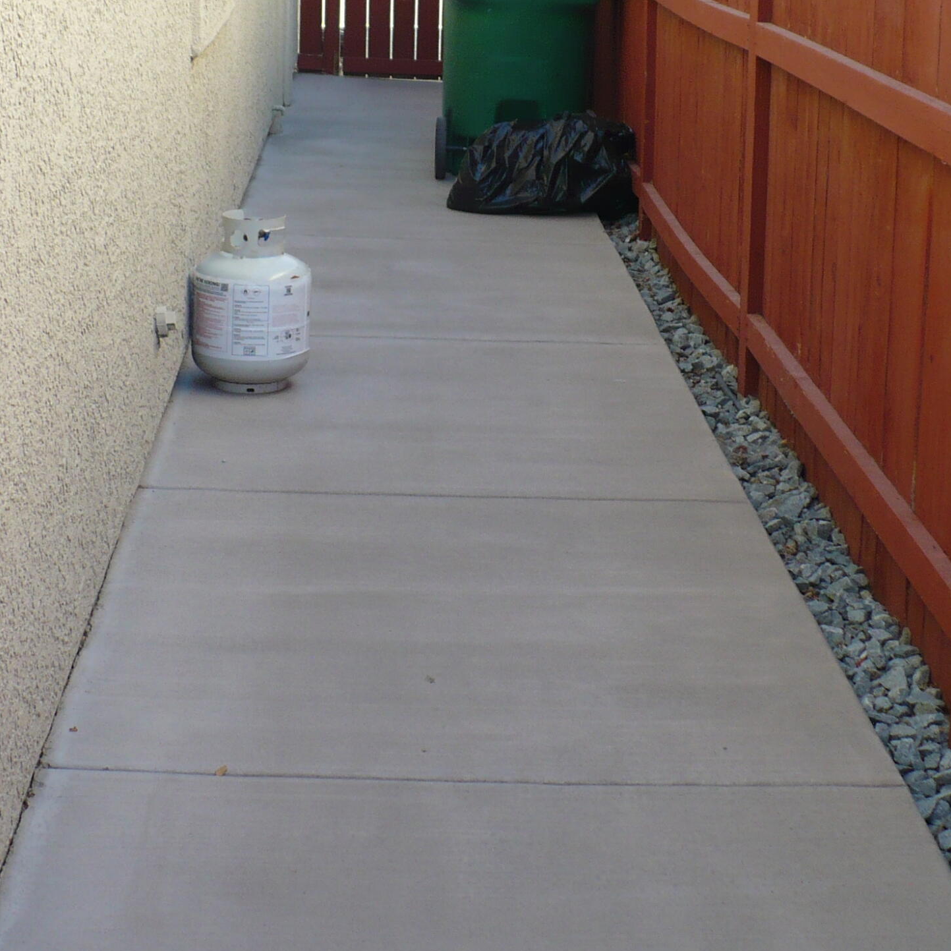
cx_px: 544
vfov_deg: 25.3
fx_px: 2114
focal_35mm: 68
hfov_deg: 25.3
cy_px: 356
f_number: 2.8
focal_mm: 6.1
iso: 100
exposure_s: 1/125
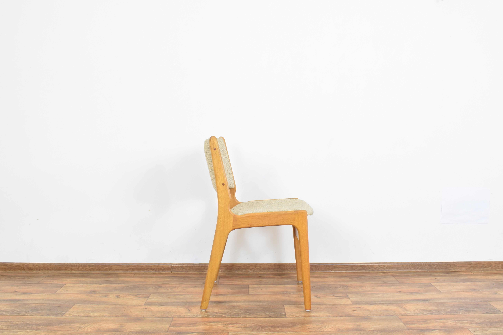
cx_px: 261
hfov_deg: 54.4
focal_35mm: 35
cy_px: 195
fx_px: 489
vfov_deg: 37.8
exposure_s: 5
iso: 100
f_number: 22
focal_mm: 20
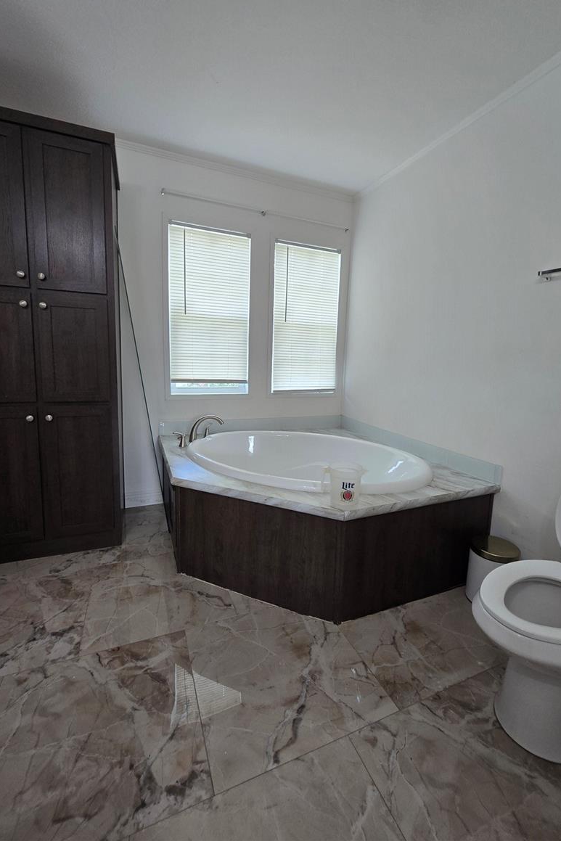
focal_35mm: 14
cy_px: 406
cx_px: 287
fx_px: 327
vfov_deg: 104.2
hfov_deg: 81.2
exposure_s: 1/60
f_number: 2.2
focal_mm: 2.2
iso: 80
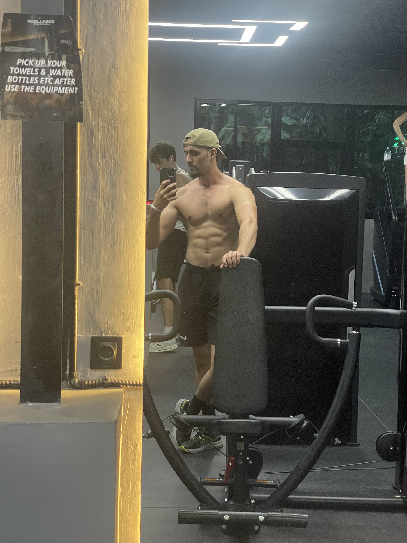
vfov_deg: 30.3
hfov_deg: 22.9
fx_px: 1003
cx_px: 204
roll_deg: -1.7
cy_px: 272
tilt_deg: -5.6
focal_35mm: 64
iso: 640
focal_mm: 7.5
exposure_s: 1/33
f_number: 2.2
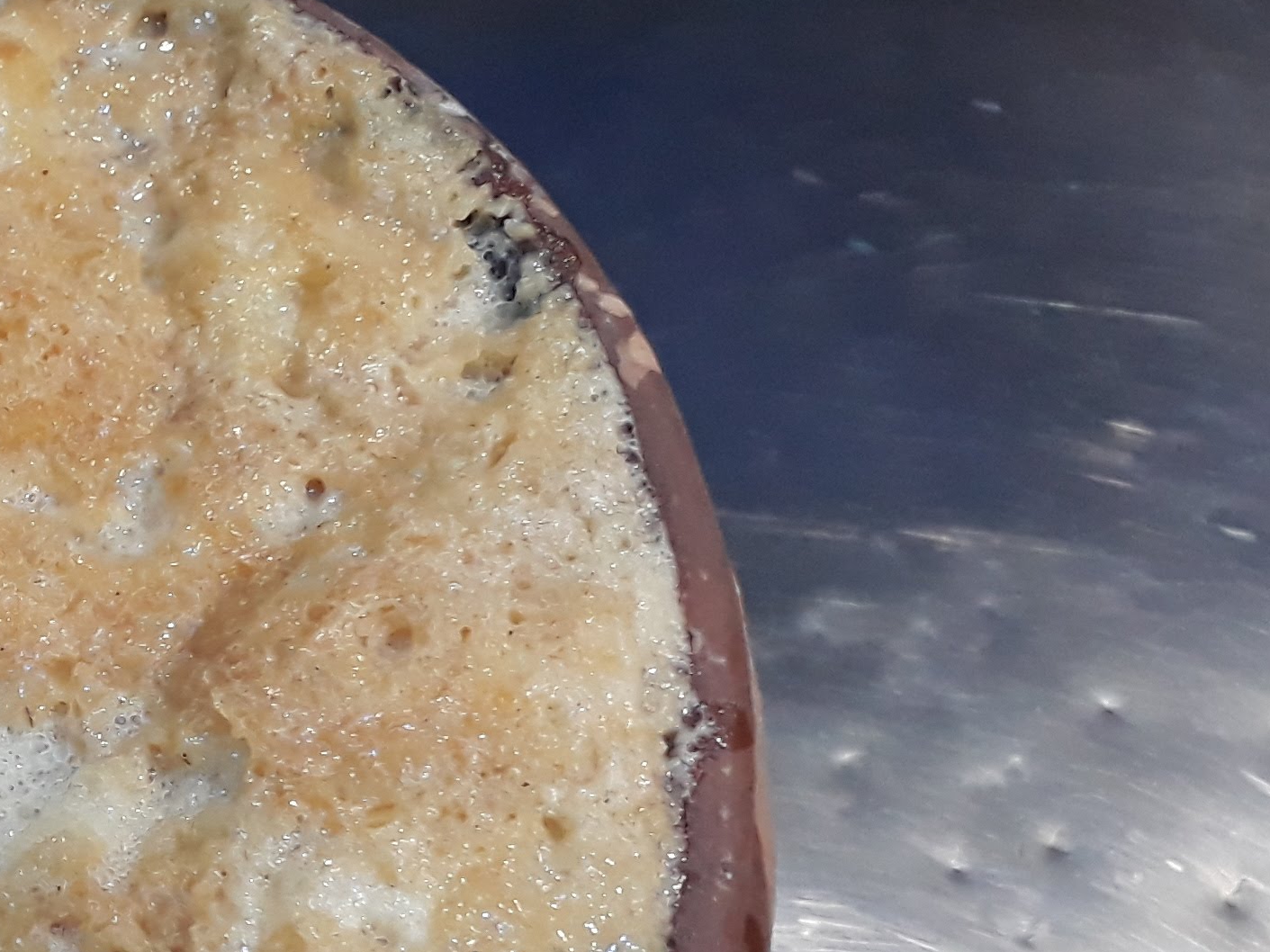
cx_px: -454
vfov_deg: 18.4
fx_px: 2898
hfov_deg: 21.8
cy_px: 810
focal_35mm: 79
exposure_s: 1/25
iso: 200
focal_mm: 3.6
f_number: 1.9
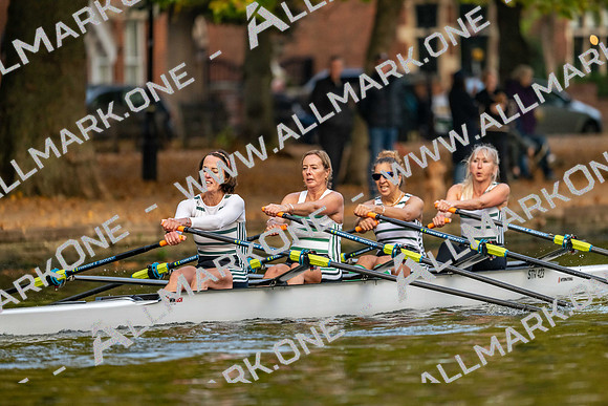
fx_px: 6757
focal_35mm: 400
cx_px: 304
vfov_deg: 3.4
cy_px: 203
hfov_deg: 5.2
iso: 2500
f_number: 4.5
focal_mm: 400
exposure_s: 1/2500
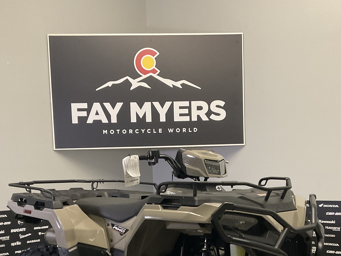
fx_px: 502
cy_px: 209
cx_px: 177
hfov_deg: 37.5
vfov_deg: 27.9
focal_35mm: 51
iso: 200
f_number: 1.8
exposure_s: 1/60
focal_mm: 3
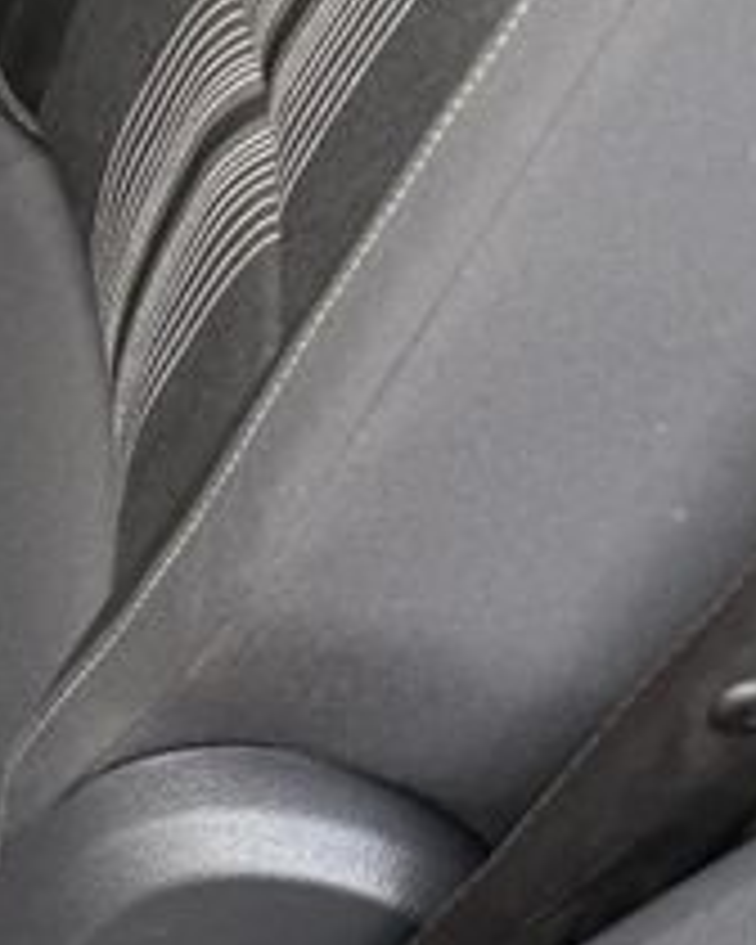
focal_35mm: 114
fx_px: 3188
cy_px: -594
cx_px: -986
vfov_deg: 15.2
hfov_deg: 11.5
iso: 100
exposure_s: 1/244
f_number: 1.78
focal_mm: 6.76
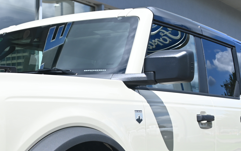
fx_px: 715
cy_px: 175
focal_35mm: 109
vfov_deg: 11.8
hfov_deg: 18.8
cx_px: 27
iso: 100
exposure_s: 1/400
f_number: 7.1
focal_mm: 30.5
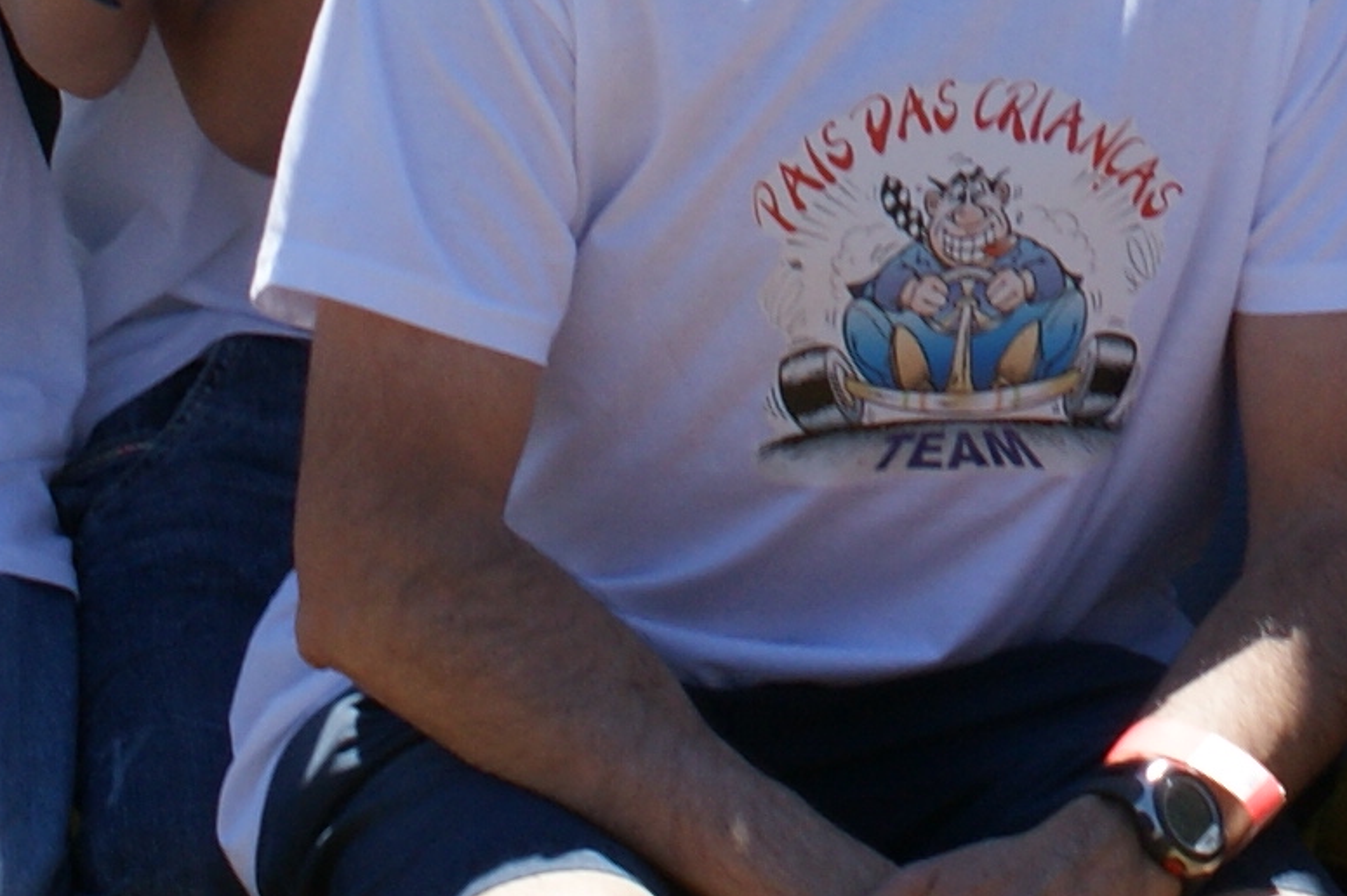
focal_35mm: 489
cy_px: -1413
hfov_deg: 4.2
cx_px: 1849
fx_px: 18287
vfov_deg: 2.8
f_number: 7.1
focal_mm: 55
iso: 100
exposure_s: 1/250
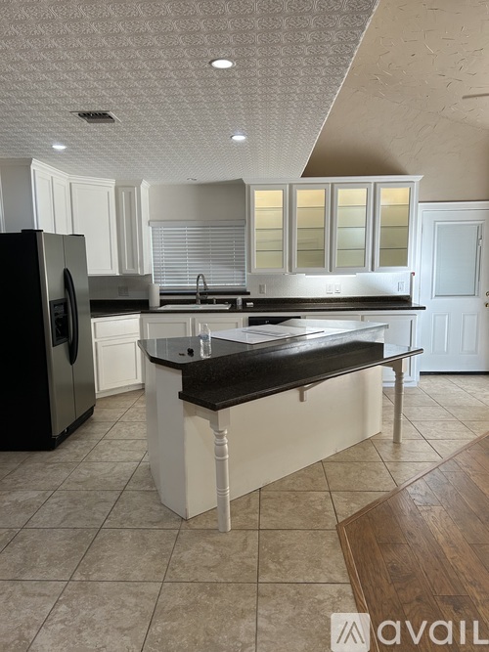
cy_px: 326
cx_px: 244
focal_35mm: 26
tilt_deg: -8.3
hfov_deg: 53.0
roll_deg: +2.3
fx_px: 490
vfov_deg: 67.3
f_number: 1.5
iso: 100
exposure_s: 1/120
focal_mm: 5.7
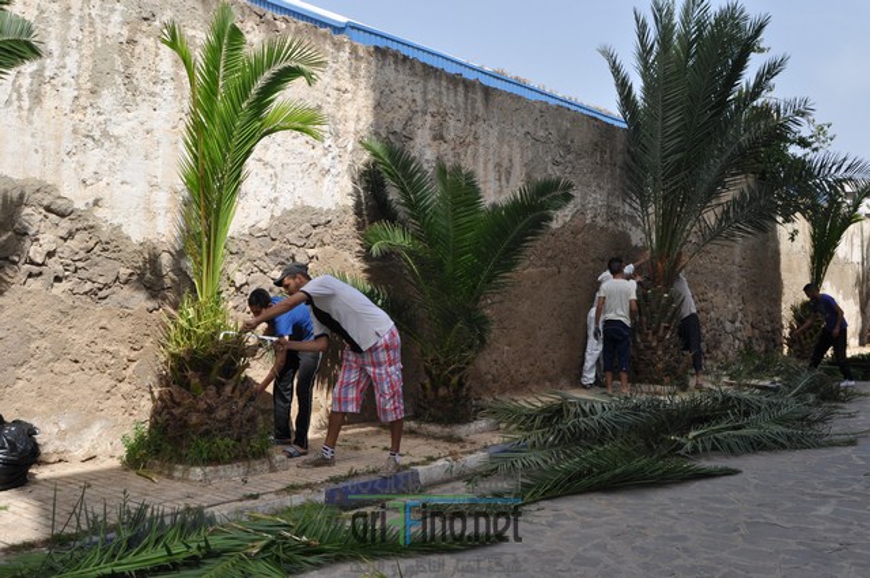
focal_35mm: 39
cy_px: 289
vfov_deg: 34.1
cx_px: 435
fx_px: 941
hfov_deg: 49.6
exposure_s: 1/200
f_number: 11
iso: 200
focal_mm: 26
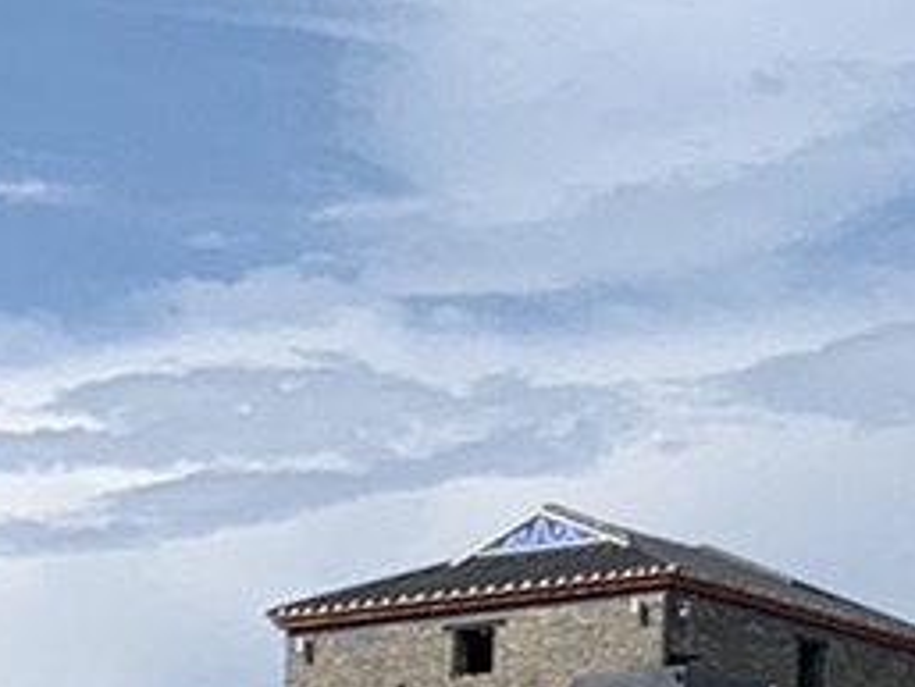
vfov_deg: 7.3
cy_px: -18
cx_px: 1634
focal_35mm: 202
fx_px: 5342
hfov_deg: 9.3
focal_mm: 4.25
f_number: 1.8
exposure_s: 1/2994
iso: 25
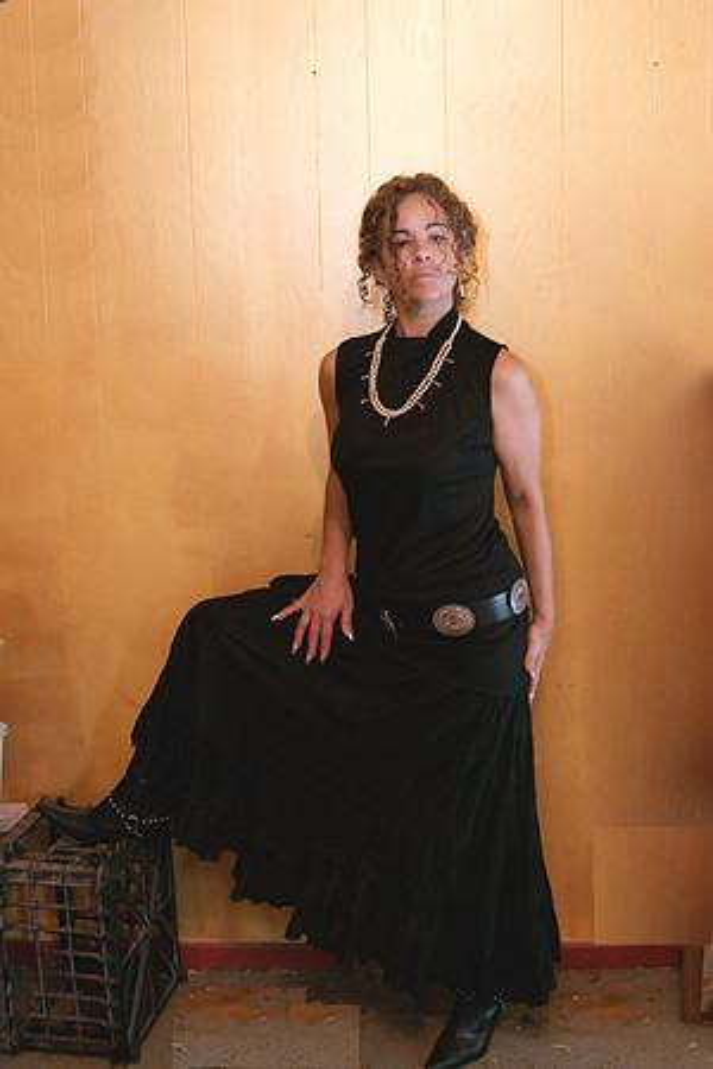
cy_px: 534
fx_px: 1248
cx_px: 356
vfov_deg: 46.4
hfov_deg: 31.9
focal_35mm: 42
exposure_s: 1/60
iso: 400
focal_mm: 28
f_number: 4
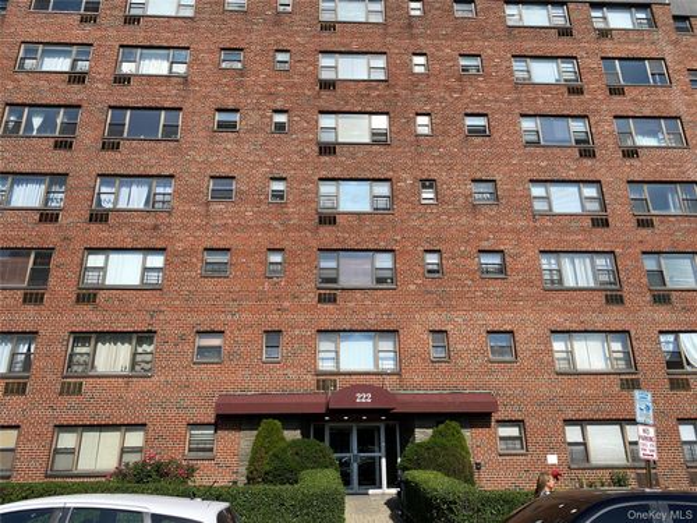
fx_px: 524
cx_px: 348
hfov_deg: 67.3
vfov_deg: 53.1
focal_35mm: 26
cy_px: 262
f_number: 1.8
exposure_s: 1/3300
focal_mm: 4.25
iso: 32
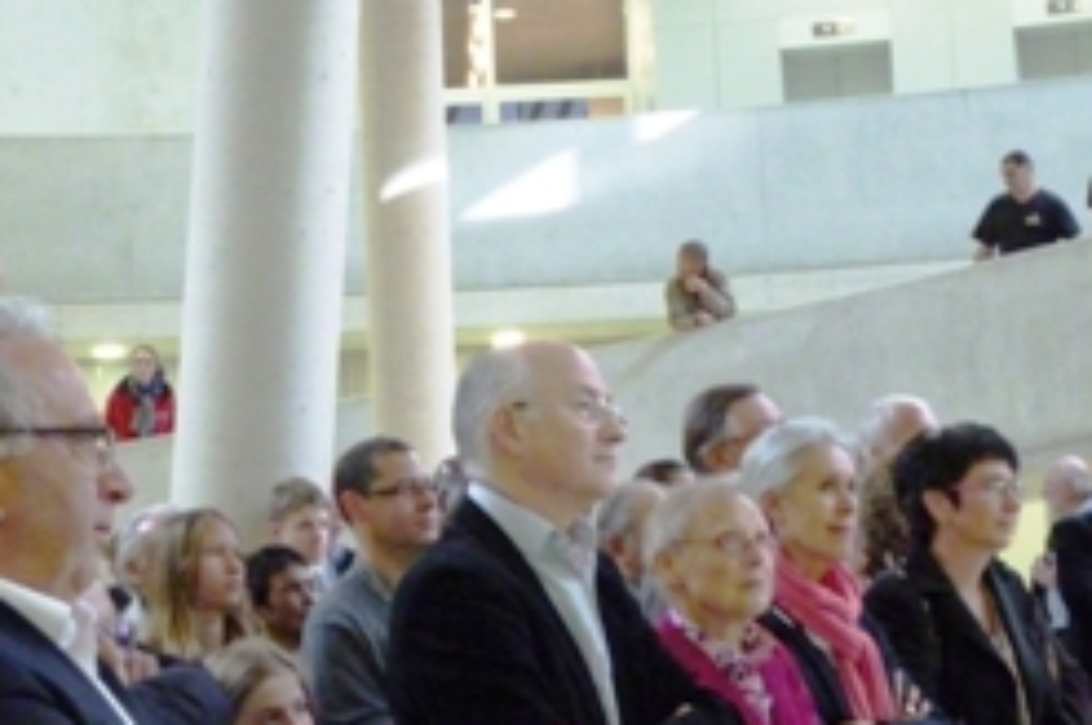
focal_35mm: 85
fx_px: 2575
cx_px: 402
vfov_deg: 16.0
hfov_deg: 23.9
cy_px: 482
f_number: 3.9
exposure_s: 1/15
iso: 800
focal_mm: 8
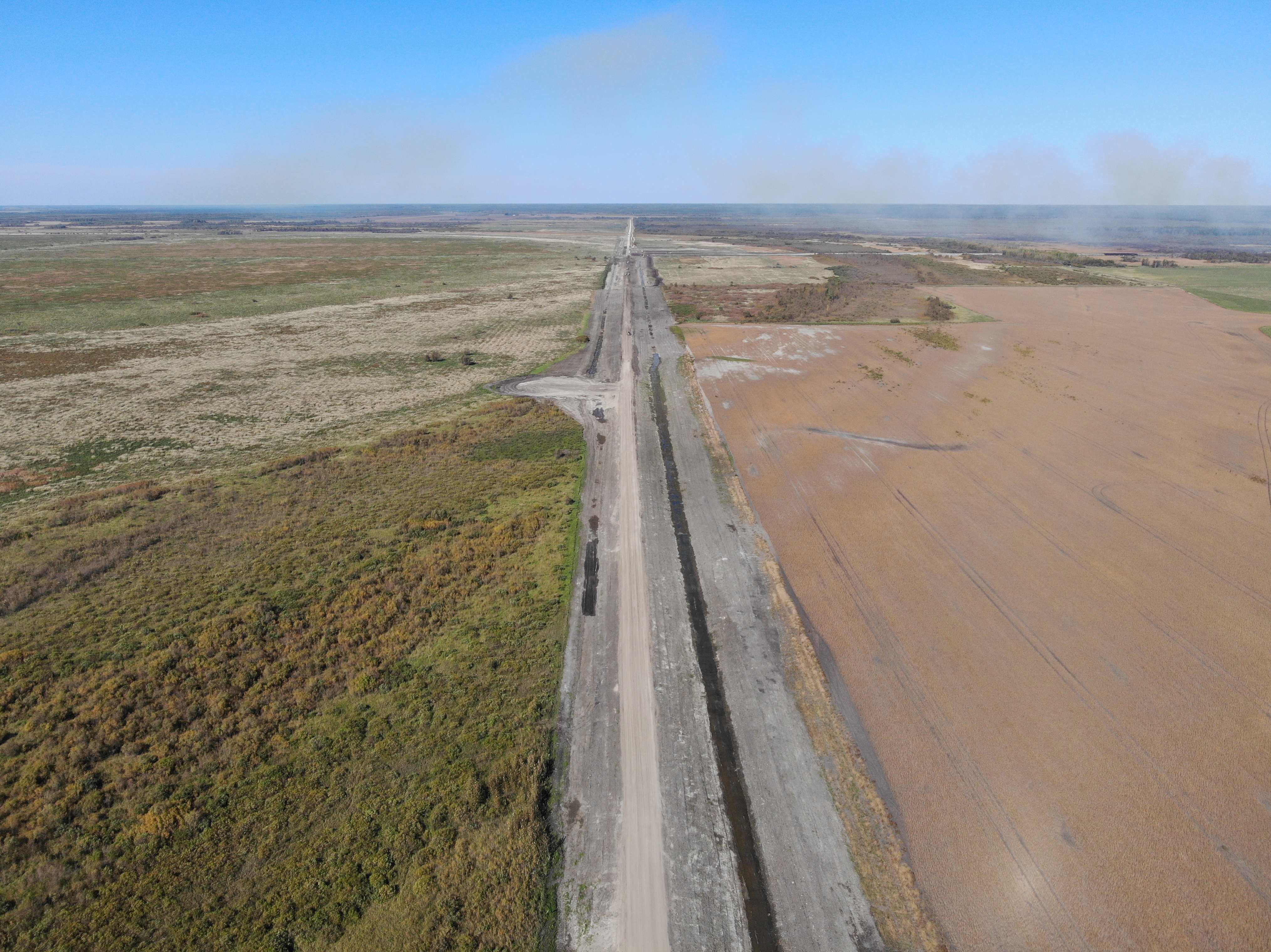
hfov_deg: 71.6
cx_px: 636
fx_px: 881
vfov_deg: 56.8
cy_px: 476
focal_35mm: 24
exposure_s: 1/1250
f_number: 2.8
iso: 110
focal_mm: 4.5
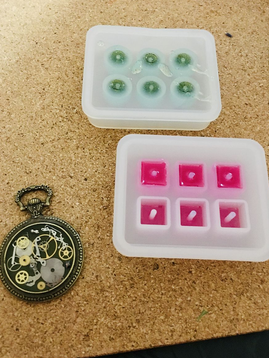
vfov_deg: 60.0
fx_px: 311
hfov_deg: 46.8
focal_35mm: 30
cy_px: 182
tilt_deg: -68.5
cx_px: 134
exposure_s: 1/17
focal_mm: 4.15
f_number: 2.2
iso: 500
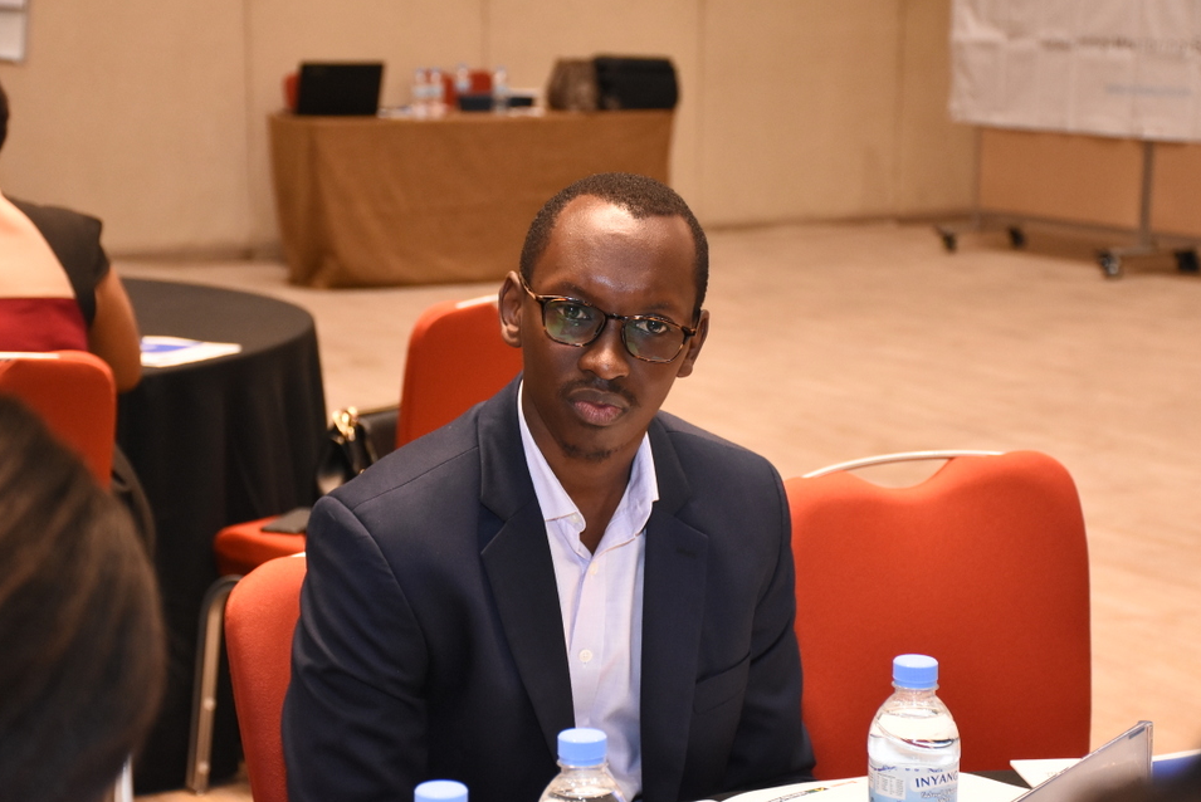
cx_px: 612
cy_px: 412
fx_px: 2937
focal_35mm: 88
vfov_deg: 15.6
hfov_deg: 23.1
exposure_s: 1/80
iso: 2000
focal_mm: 56
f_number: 4.8
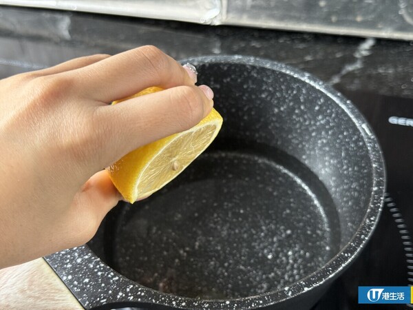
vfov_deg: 30.3
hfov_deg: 39.7
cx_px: 206
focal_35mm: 48
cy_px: 155
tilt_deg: -48.1
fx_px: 573
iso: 160
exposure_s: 1/60
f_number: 1.78
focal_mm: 6.76
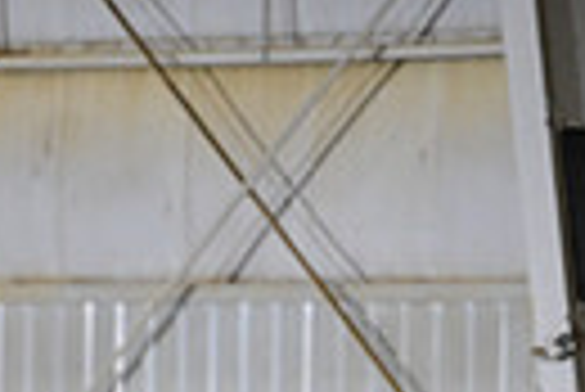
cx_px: -706
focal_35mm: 889
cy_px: 579
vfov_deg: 1.5
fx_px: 14462
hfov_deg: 2.3
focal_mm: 200
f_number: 4.5
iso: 2500
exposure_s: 1/200
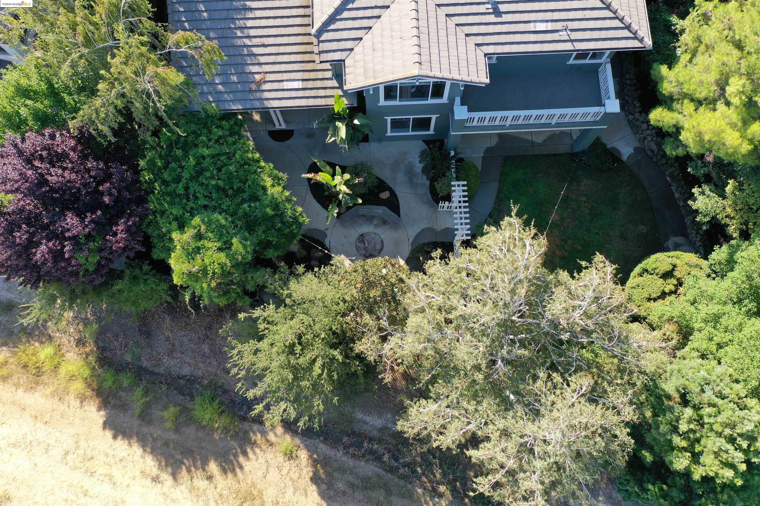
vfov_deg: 46.4
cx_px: 380
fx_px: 591
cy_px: 253
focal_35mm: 28
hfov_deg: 65.5
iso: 100
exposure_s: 1/200
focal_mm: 10.26
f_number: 4.5
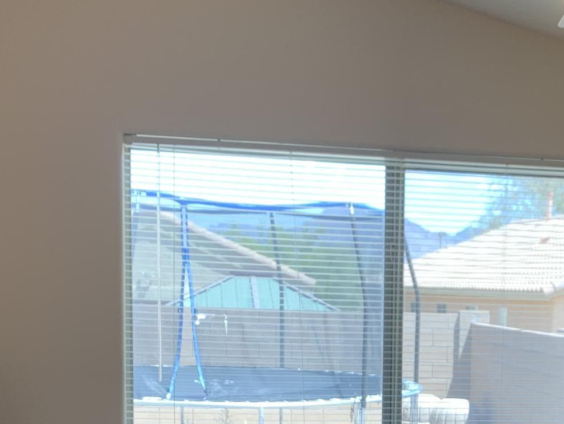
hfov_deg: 24.0
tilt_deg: -6.3
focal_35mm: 79
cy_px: 477
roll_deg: -1.0
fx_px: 1288
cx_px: 510
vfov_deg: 18.0
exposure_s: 1/122
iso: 32
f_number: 1.8
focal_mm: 4.25
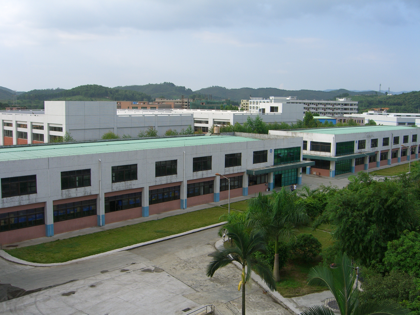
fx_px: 461
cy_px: 158
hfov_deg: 49.0
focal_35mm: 38
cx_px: 210
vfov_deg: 37.7
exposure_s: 1/320
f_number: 4
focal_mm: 7.9
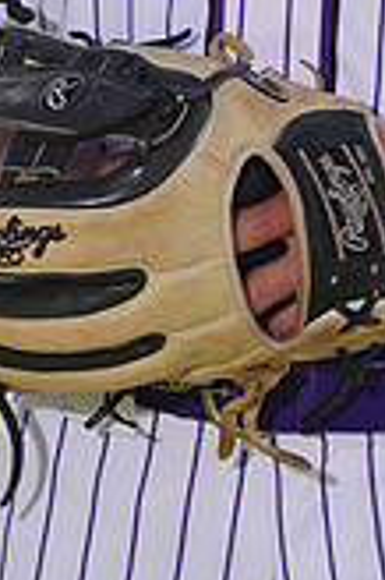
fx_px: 12217
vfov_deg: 2.7
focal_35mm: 760
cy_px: -393
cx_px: 366
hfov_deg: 1.8
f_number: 9
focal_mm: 215
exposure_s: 1/250
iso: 100
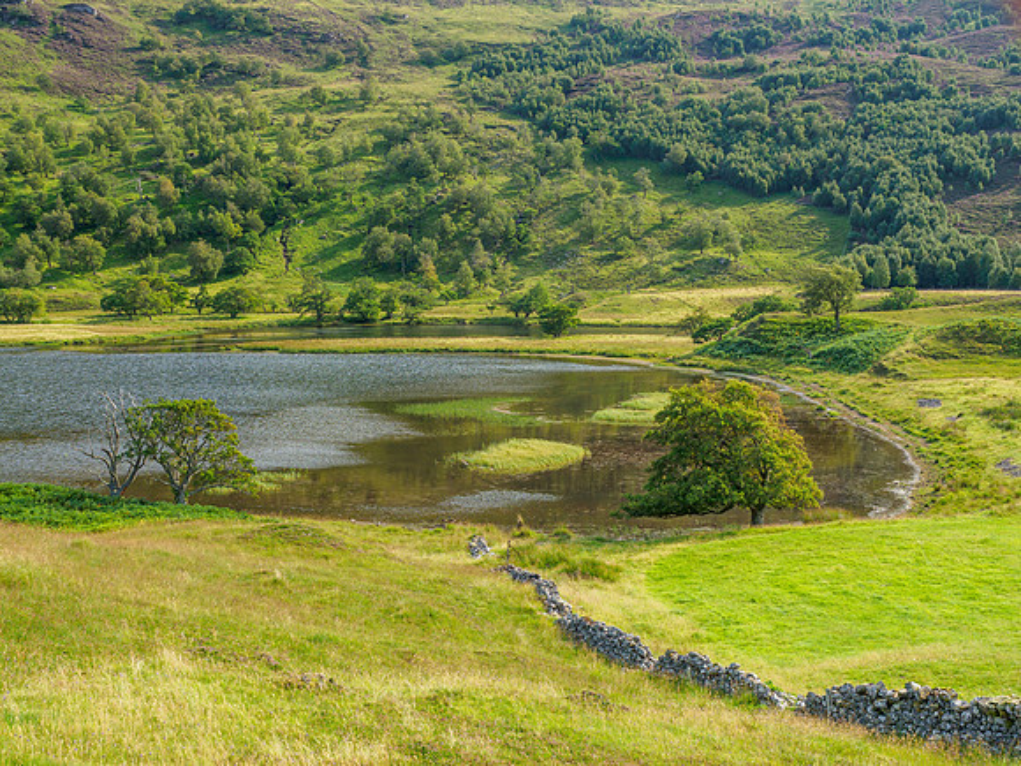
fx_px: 1239
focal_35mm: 42
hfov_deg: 44.8
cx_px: 510
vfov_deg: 34.3
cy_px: 383
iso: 200
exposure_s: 1/60
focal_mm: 21
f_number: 7.1
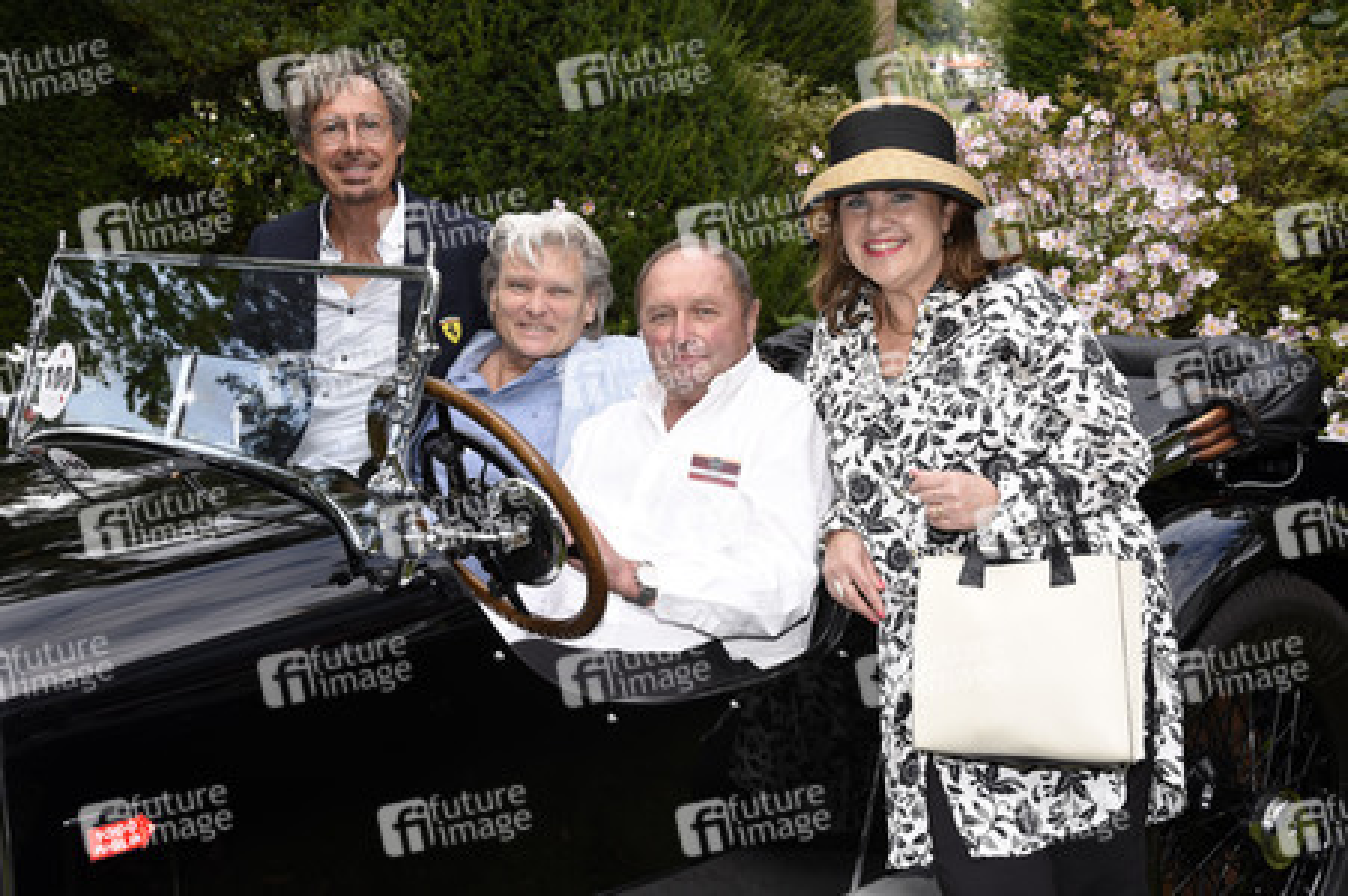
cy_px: 448
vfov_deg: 28.0
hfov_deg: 41.1
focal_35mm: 48
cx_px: 674
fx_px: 1796
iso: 250
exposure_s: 1/125
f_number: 8
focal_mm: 48
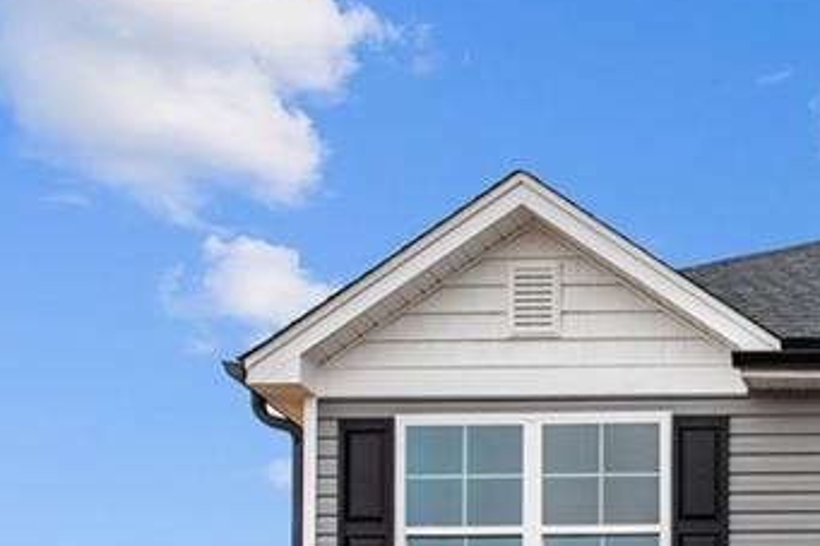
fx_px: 1981
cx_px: 1058
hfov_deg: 21.3
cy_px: 744
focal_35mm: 87
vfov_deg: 14.9
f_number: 7.1
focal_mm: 29
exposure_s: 1/400
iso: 250
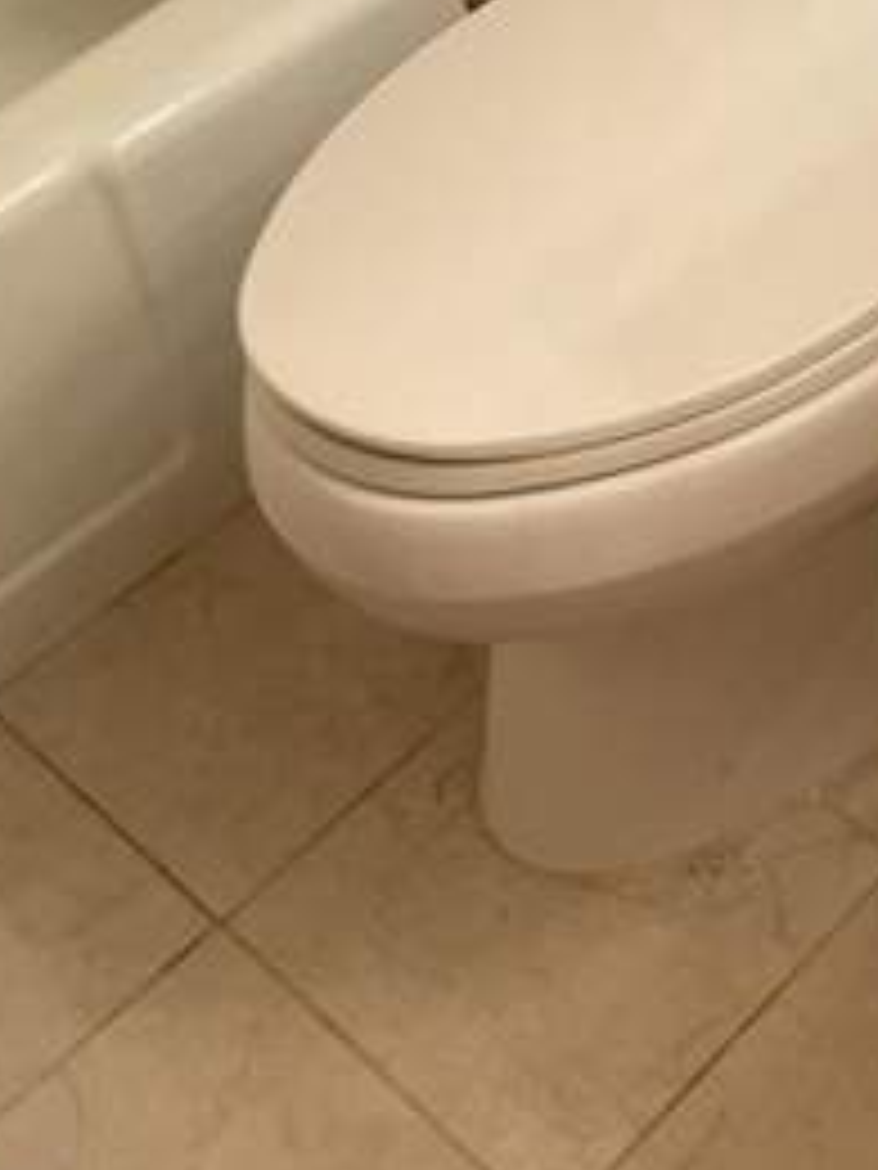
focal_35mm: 64
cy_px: 356
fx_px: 2164
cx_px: 797
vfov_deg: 30.0
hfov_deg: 22.4
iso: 100
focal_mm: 4.2
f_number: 1.6
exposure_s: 1/121
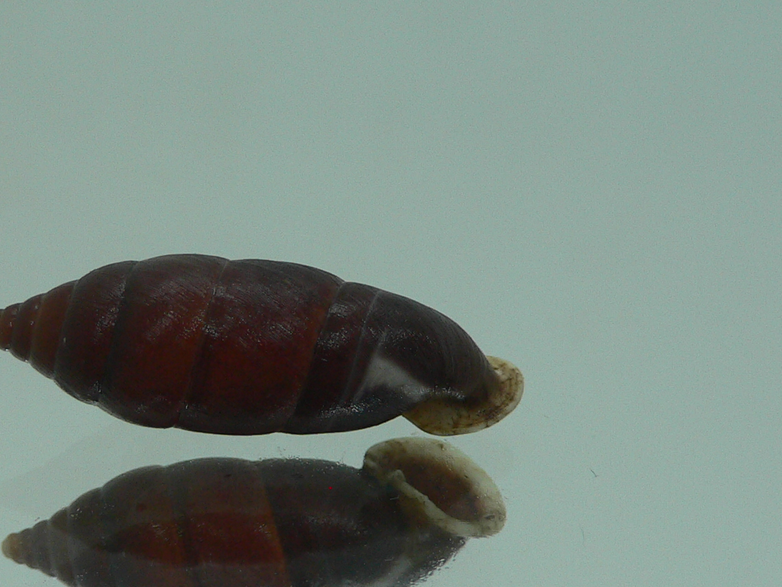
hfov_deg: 30.9
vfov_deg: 23.6
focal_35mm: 62
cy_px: 386
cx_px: 253
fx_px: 1401
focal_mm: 4.6
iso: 80
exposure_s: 1/60
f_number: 2.8
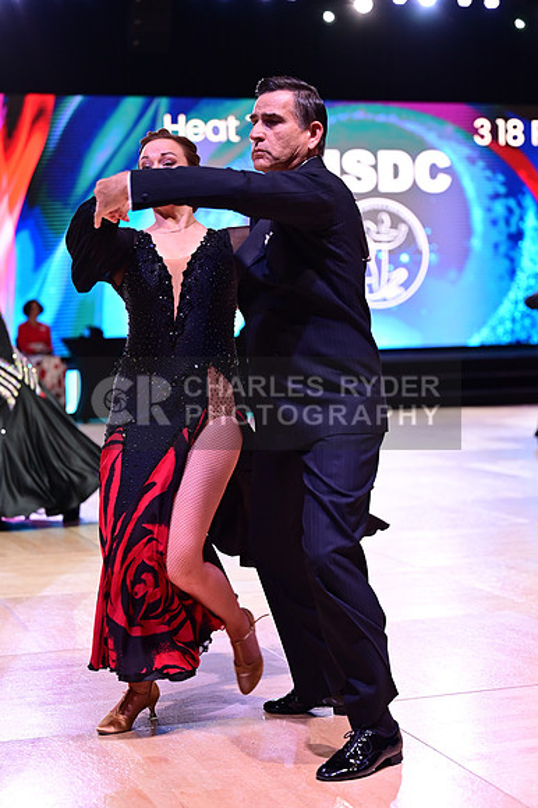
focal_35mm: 70
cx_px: 269
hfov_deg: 19.4
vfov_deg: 28.9
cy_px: 404
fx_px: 1571
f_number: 2.8
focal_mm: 70
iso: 1600
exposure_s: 1/400
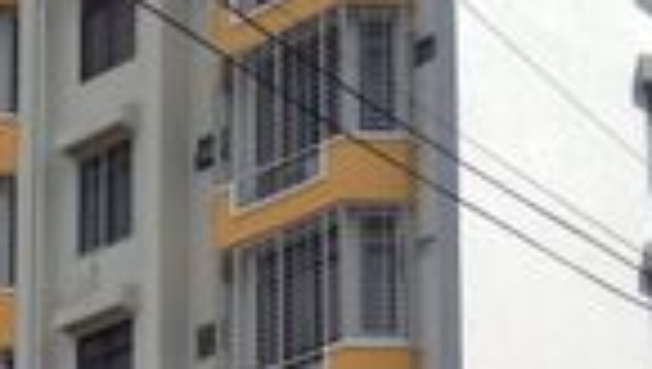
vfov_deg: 8.2
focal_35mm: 140
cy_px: 788
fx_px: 2424
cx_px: 25
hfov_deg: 15.1
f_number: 2.4
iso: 50
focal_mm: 4.28
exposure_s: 1/1493
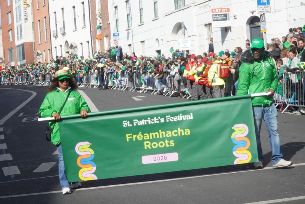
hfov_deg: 31.9
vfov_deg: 21.6
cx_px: 152
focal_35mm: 63
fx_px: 534
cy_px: 102
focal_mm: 42
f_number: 22
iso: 400
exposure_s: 1/100
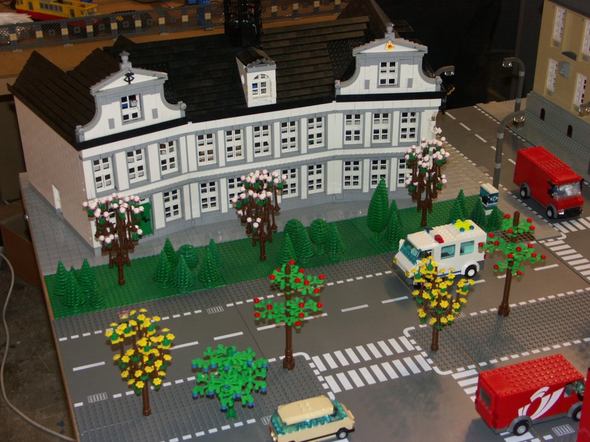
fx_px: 903
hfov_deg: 36.2
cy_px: 221
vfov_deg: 27.5
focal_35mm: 53
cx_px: 295
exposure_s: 1/50
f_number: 3.2
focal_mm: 13.62
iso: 125
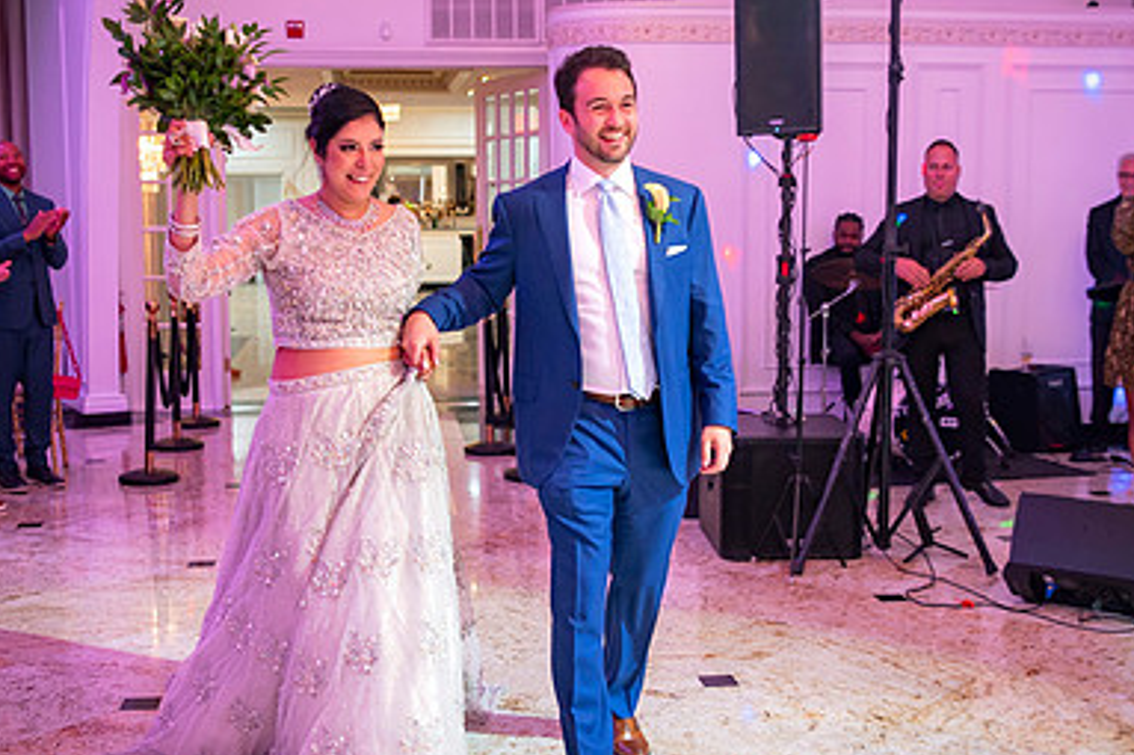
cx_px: 549
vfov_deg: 27.5
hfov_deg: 40.4
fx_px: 1543
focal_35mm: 49
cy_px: 377
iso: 800
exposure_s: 1/125
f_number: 2.8
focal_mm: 31
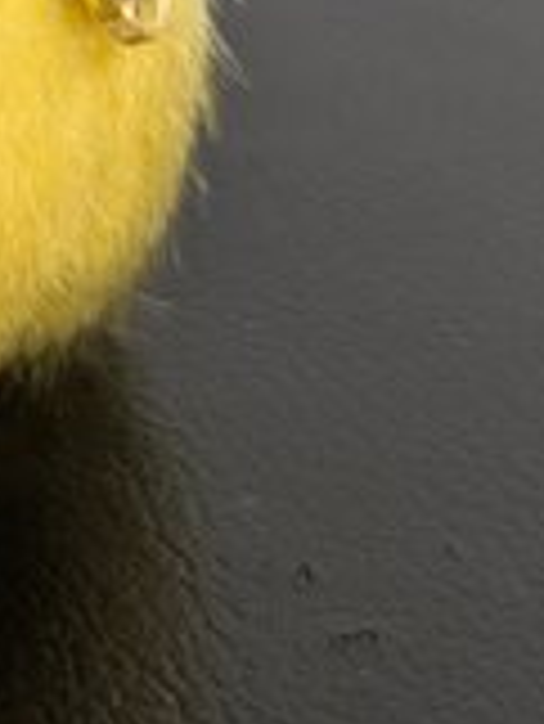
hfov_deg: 10.8
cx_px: -324
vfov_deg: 13.4
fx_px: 2762
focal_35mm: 132
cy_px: -580
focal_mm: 5.43
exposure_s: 1/40
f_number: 1.89
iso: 232
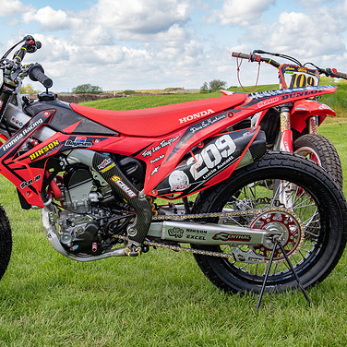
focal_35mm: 59
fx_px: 669
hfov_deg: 28.9
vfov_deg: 29.0
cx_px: 113
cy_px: 148
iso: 400
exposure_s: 1/200
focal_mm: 40
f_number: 8
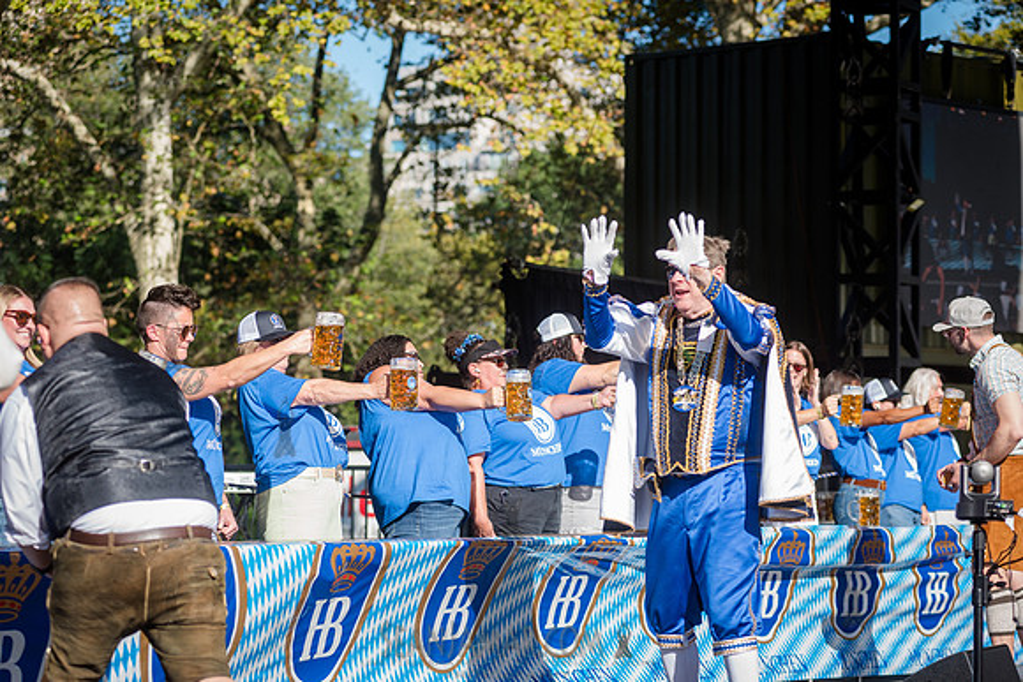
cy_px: 341
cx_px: 512
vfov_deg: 12.2
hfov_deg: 18.3
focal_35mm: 112
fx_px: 3183
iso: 250
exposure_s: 1/1000
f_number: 4.5
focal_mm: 112
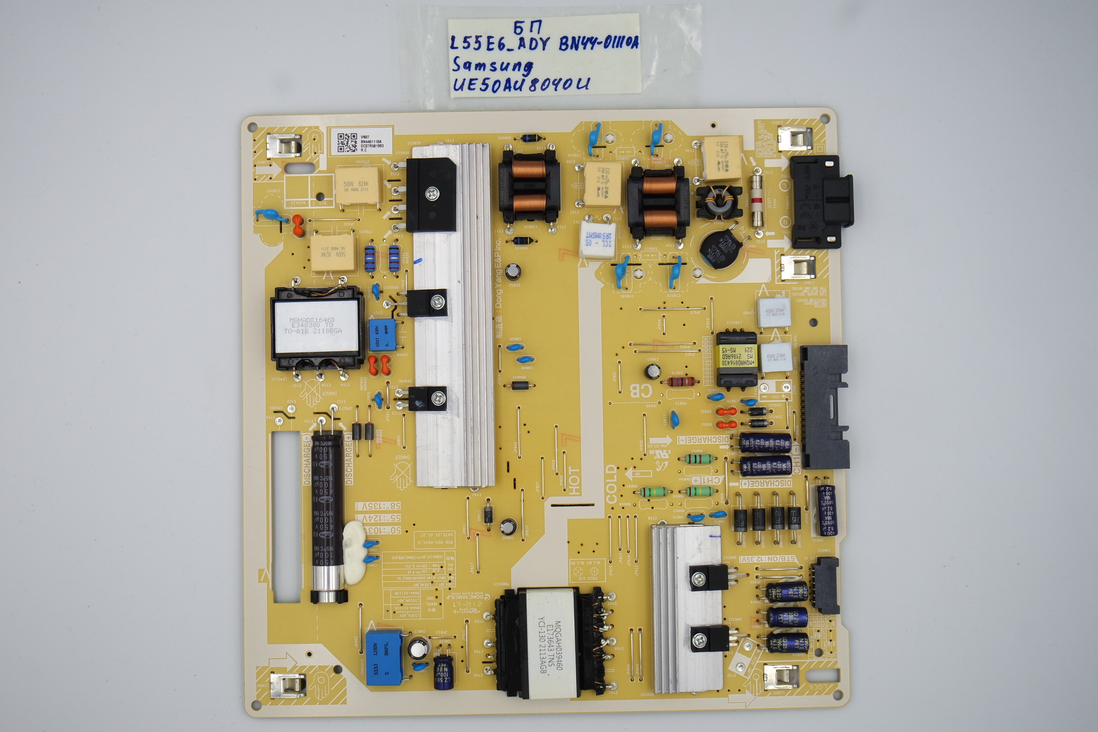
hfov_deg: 43.6
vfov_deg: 29.9
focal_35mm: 45
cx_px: 549
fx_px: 1372
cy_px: 366
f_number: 5.6
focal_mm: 17
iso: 160
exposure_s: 1/125
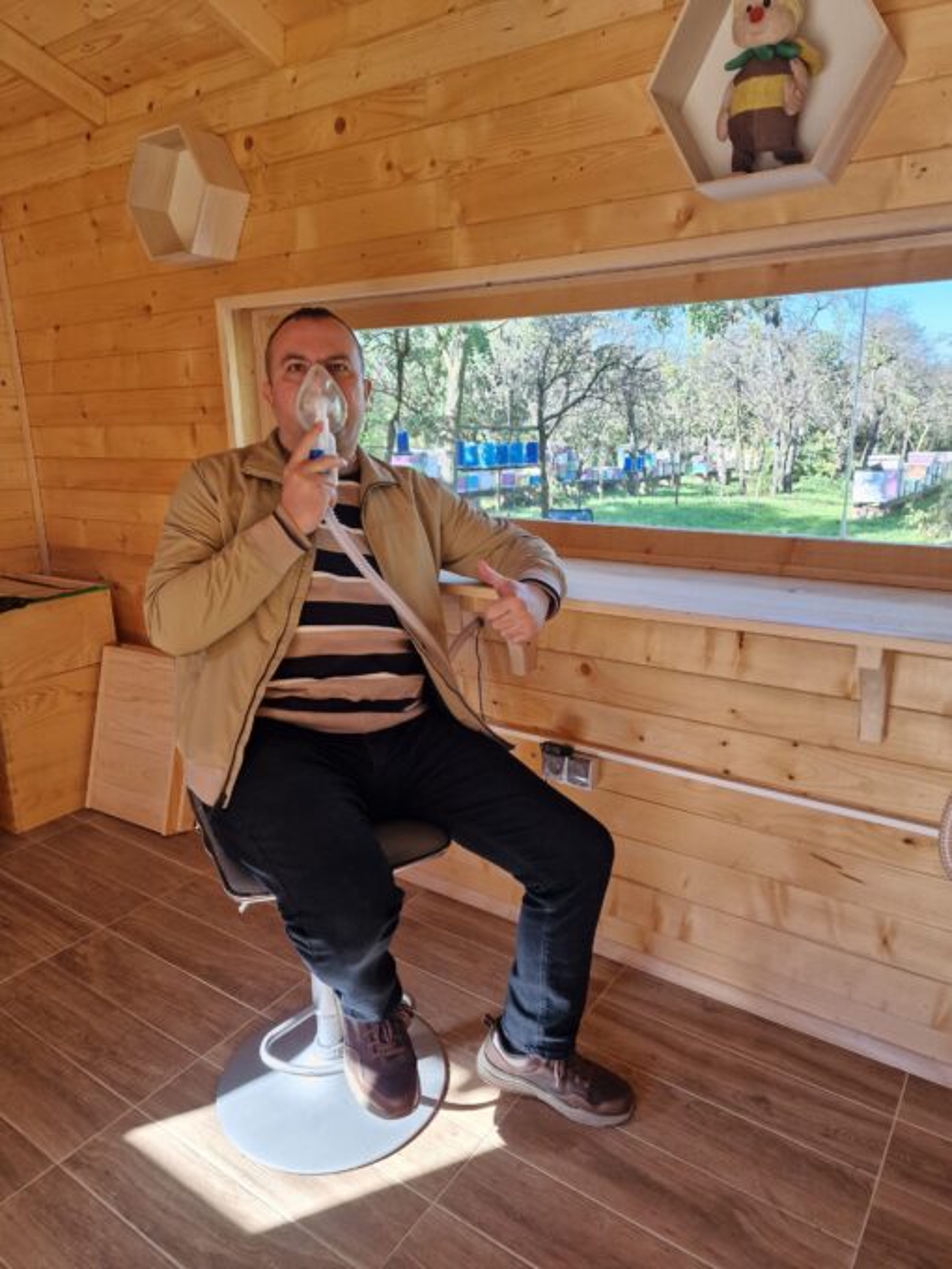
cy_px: 634
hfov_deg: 58.9
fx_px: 843
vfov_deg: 73.9
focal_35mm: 23
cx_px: 476
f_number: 1.8
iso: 64
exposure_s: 1/180
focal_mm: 6.4
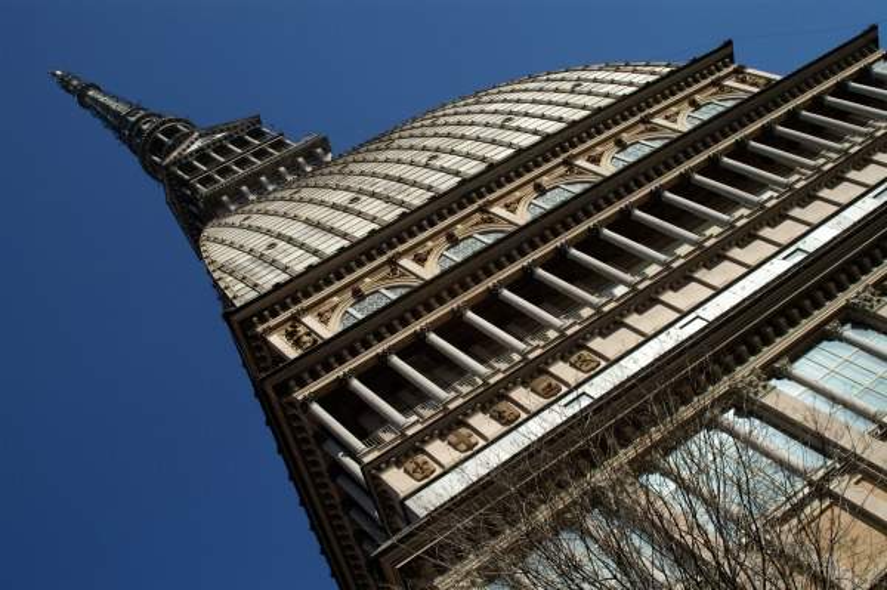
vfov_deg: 31.8
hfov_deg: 46.4
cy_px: 295
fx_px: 1034
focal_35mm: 42
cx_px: 444
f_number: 13
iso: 100
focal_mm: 28
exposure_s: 1/200
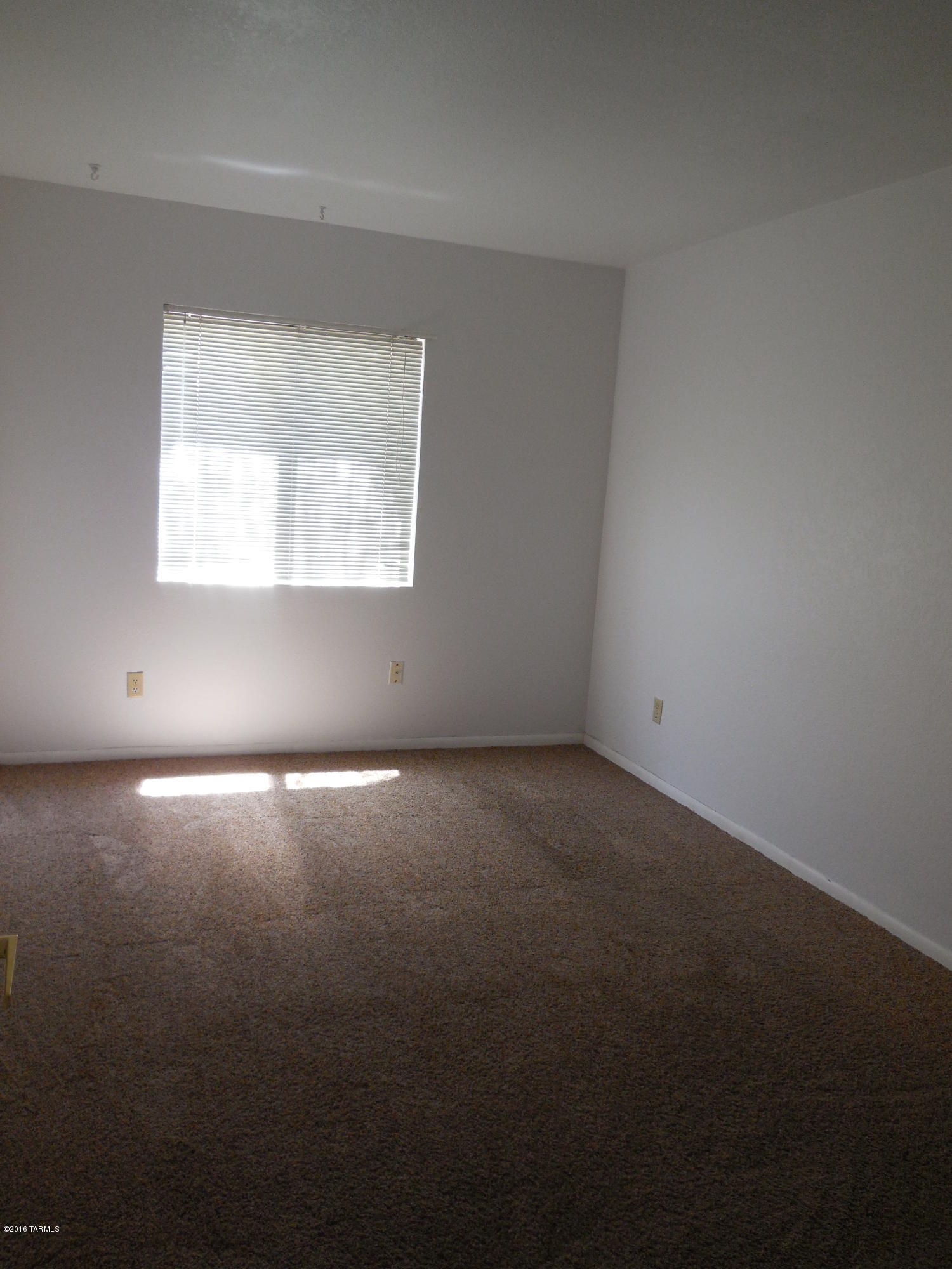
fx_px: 1100
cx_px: 476
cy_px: 634
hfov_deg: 46.8
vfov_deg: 60.0
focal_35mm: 30
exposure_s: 1/30
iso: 280
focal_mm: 5.3
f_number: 3.2
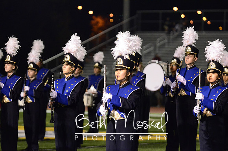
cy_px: 76
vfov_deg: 4.6
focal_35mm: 300
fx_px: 1896
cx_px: 114
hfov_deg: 6.9
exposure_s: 1/640
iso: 6400
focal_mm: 200
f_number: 3.2
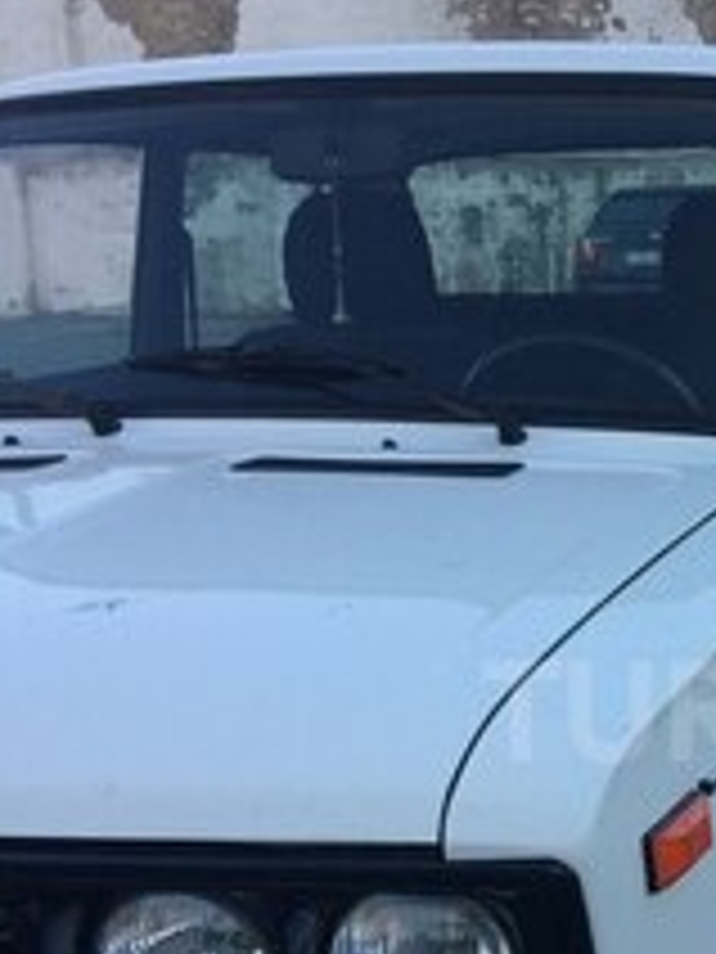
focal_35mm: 68
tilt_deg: -16.4
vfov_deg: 28.2
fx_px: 1875
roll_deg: +0.6
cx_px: 829
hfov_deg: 20.4
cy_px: 711
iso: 32
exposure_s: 1/466
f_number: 2.2
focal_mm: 4.15
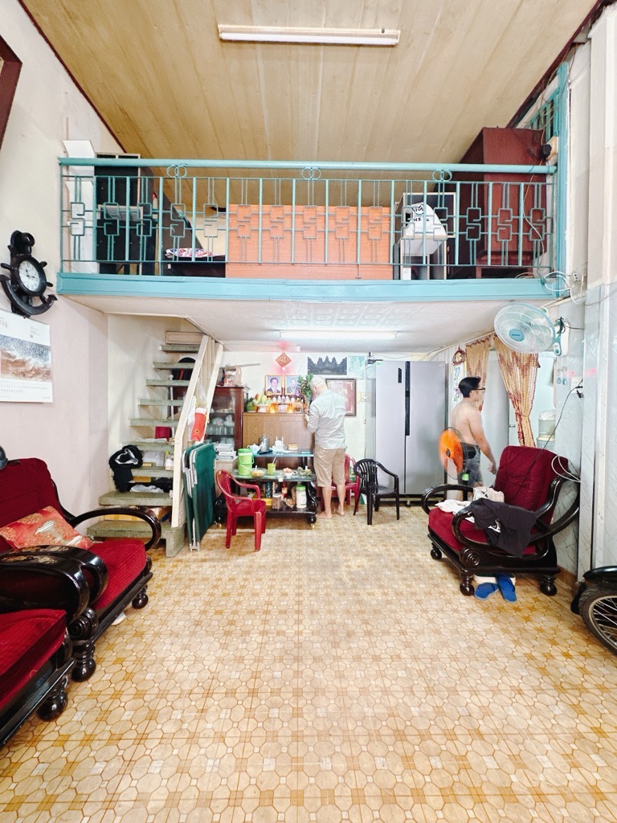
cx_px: 308
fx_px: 333
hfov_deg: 85.7
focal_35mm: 14
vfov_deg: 102.1
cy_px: 412
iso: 1000
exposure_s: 1/50
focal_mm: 2.22
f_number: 2.2
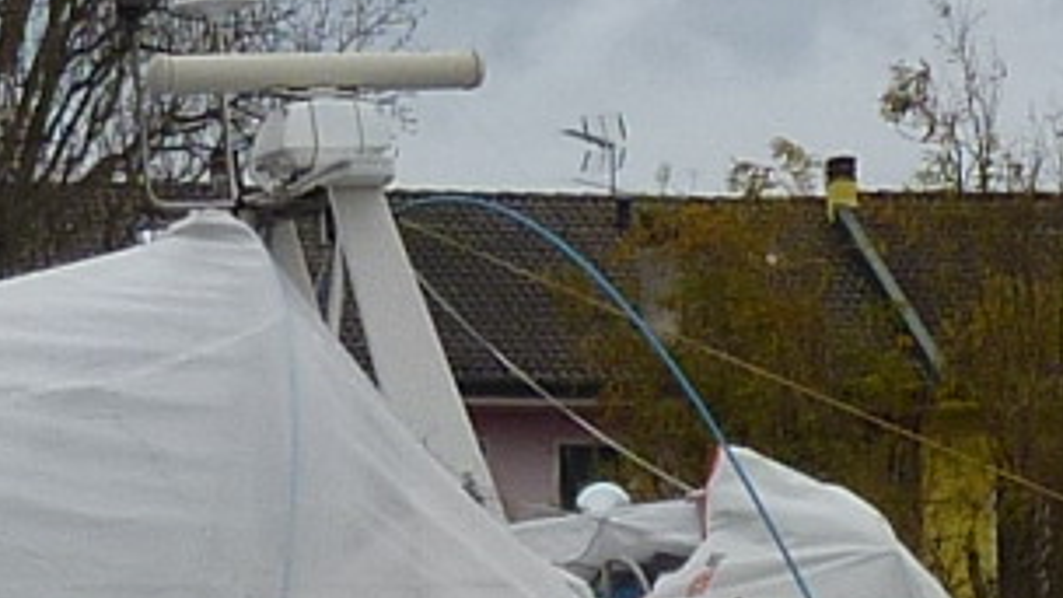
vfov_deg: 5.9
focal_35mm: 201
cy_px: 1091
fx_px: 5665
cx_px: 374
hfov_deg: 10.7
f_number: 4
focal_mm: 4.1
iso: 80
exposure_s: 1/200
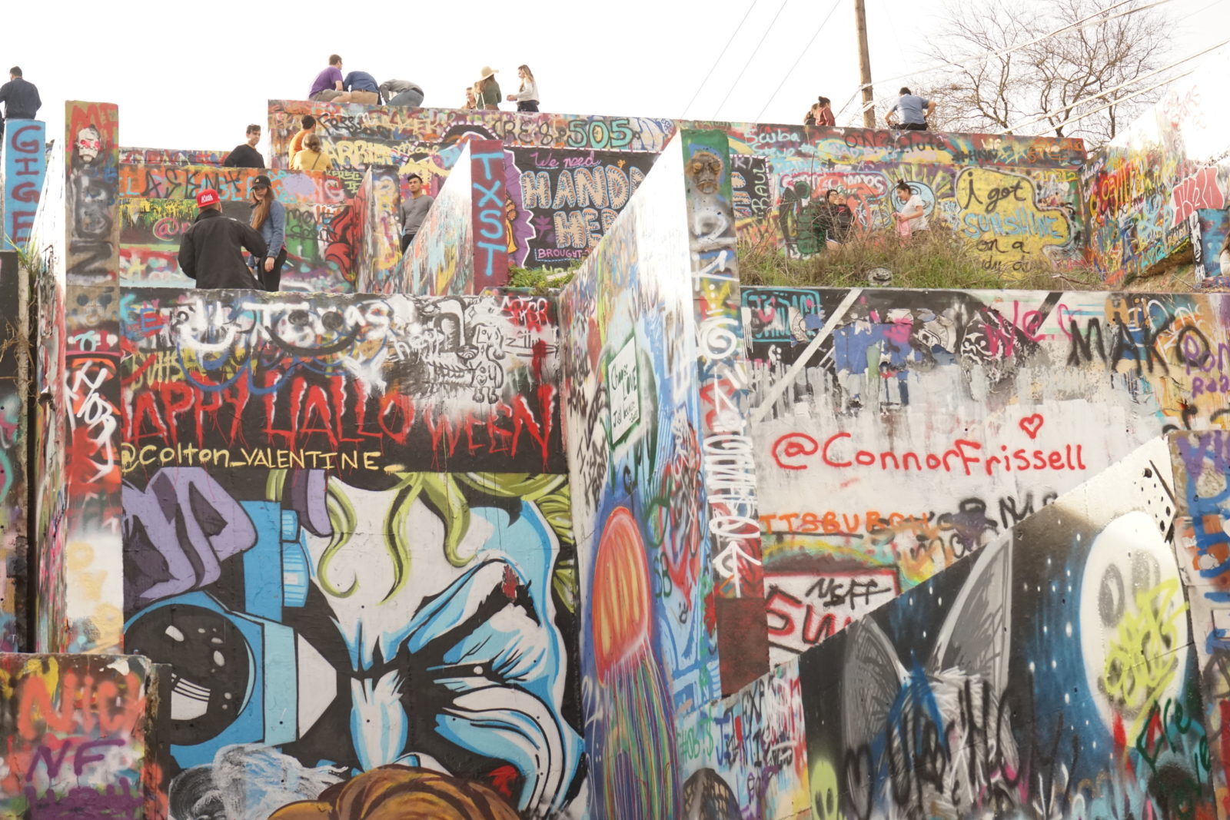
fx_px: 2392
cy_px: 410
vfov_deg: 19.5
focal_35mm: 70
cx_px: 615
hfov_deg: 28.8
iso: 2000
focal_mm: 70
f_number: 9
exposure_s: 1/1000
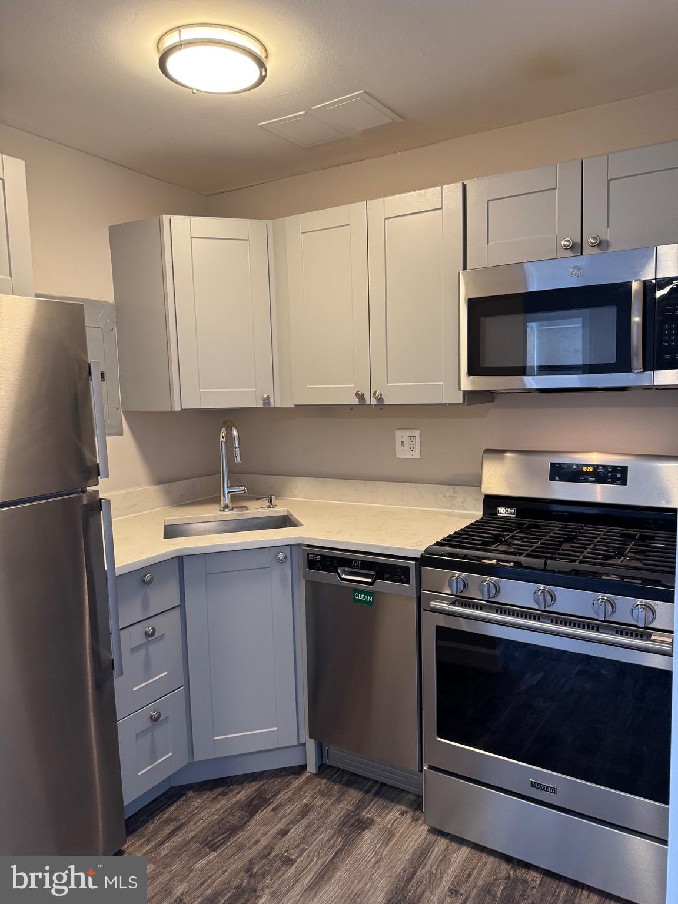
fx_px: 627
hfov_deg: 56.8
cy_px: 452
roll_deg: +2.2
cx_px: 339
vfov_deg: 71.6
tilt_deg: -7.8
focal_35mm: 24
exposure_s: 1/60
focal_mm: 6.76
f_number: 1.78
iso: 250
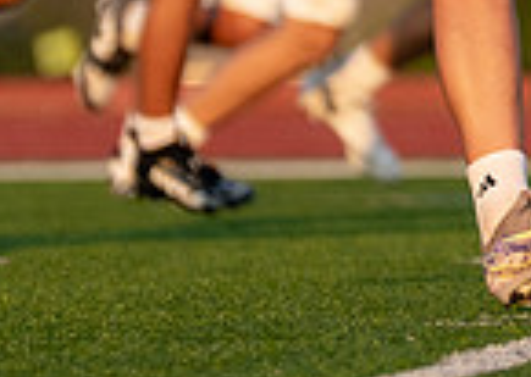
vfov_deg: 1.0
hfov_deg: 1.5
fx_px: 20728
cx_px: 436
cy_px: -307
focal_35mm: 1377
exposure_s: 1/2000
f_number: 2.8
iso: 250
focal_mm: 200
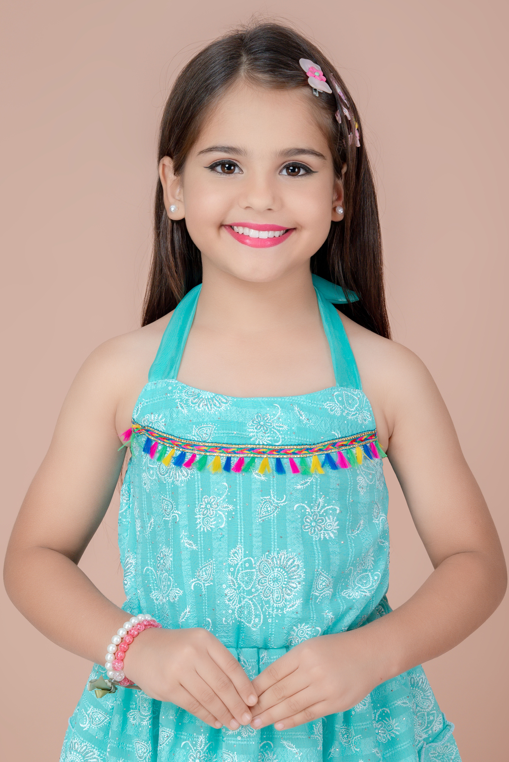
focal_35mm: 85
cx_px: 254
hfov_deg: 16.1
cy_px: 381
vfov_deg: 23.9
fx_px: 1801
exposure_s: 1/160
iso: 400
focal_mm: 85
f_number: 11
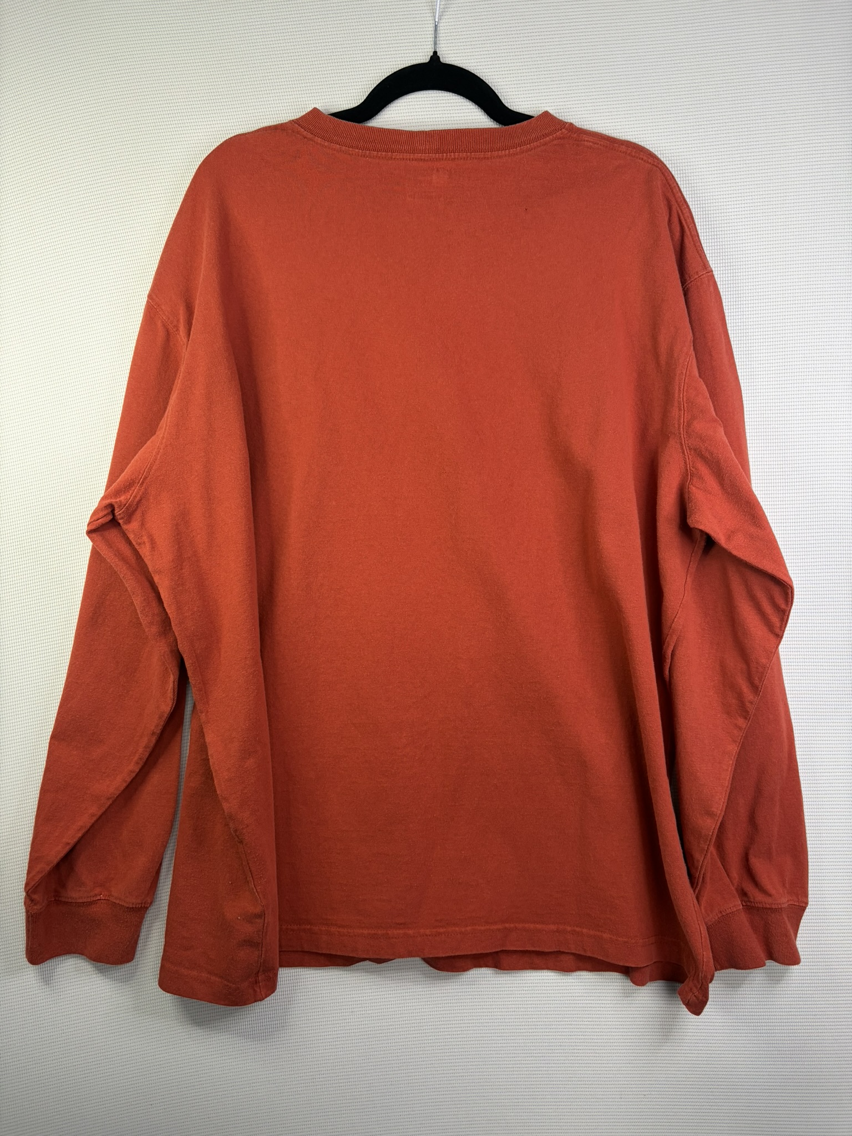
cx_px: 426
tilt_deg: -11.1
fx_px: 853
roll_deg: -0.9
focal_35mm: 26
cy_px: 568
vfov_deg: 67.3
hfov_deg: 53.1
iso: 125
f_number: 1.6
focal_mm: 5.96
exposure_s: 1/60
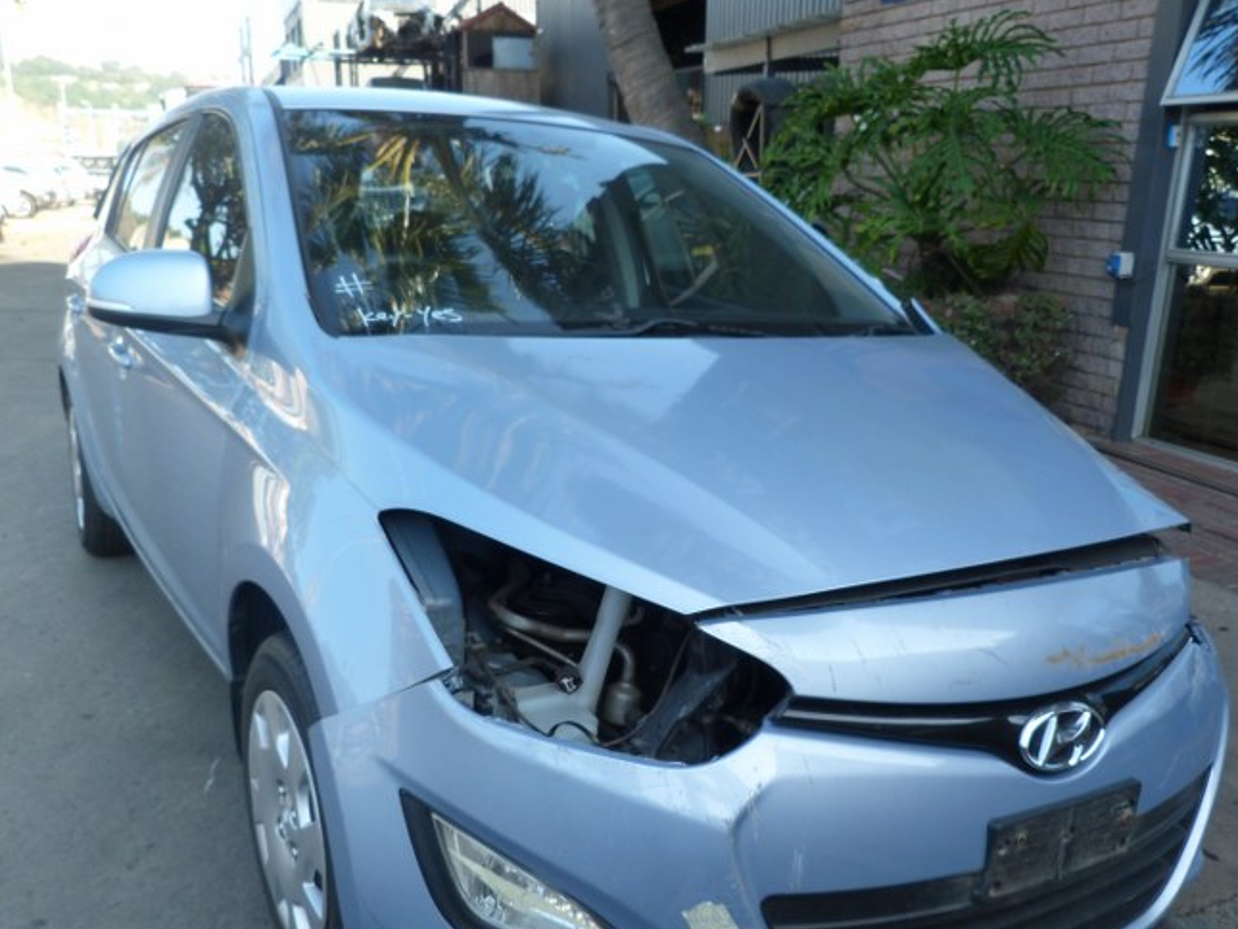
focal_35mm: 31
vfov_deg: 45.2
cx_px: 630
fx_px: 1109
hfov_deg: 58.3
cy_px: 564
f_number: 3.2
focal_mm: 4.5
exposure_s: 1/100
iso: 80
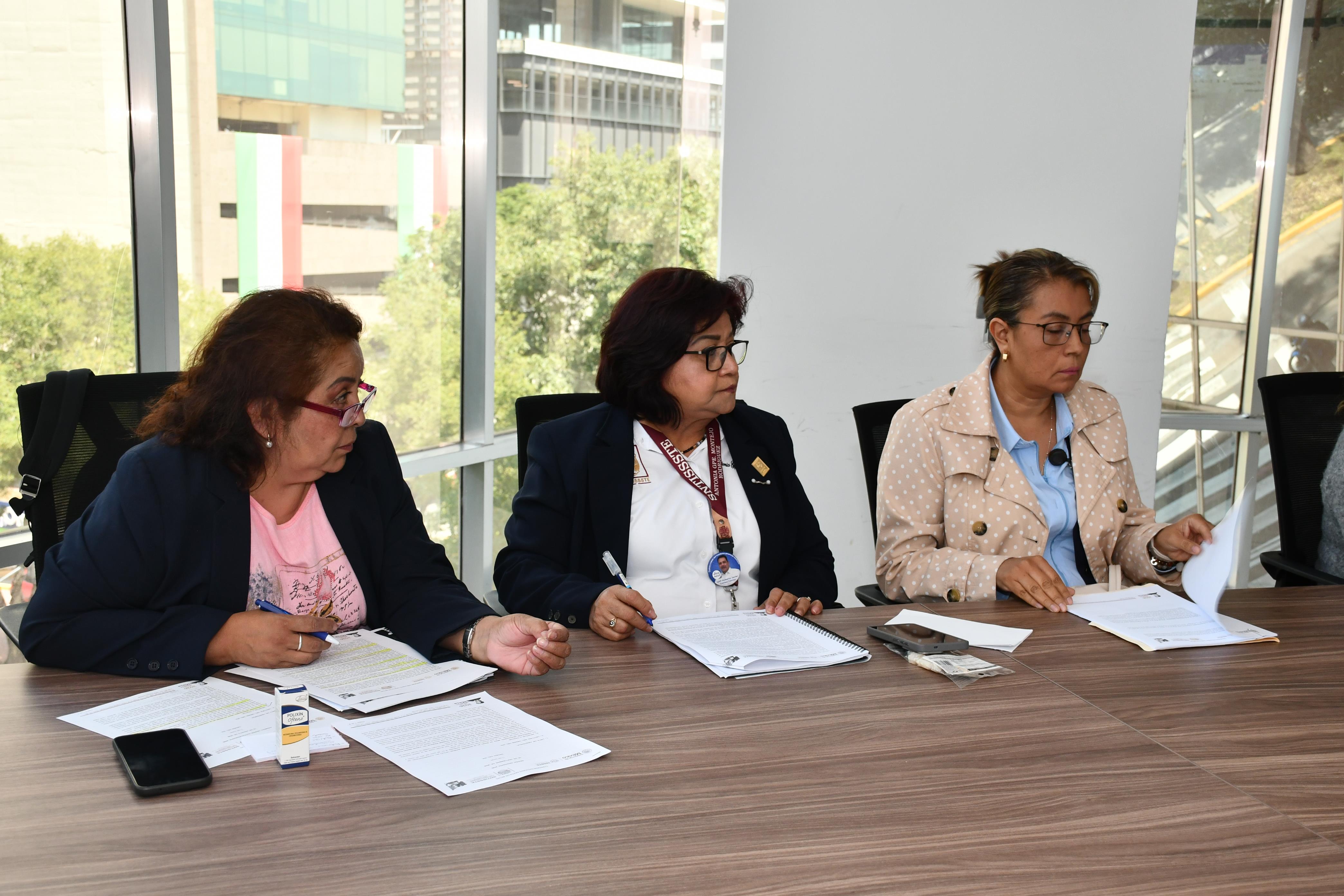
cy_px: 448
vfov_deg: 34.2
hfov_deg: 49.6
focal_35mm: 39
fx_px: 1456
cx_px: 672
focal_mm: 26
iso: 640
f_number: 5.6
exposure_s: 1/50
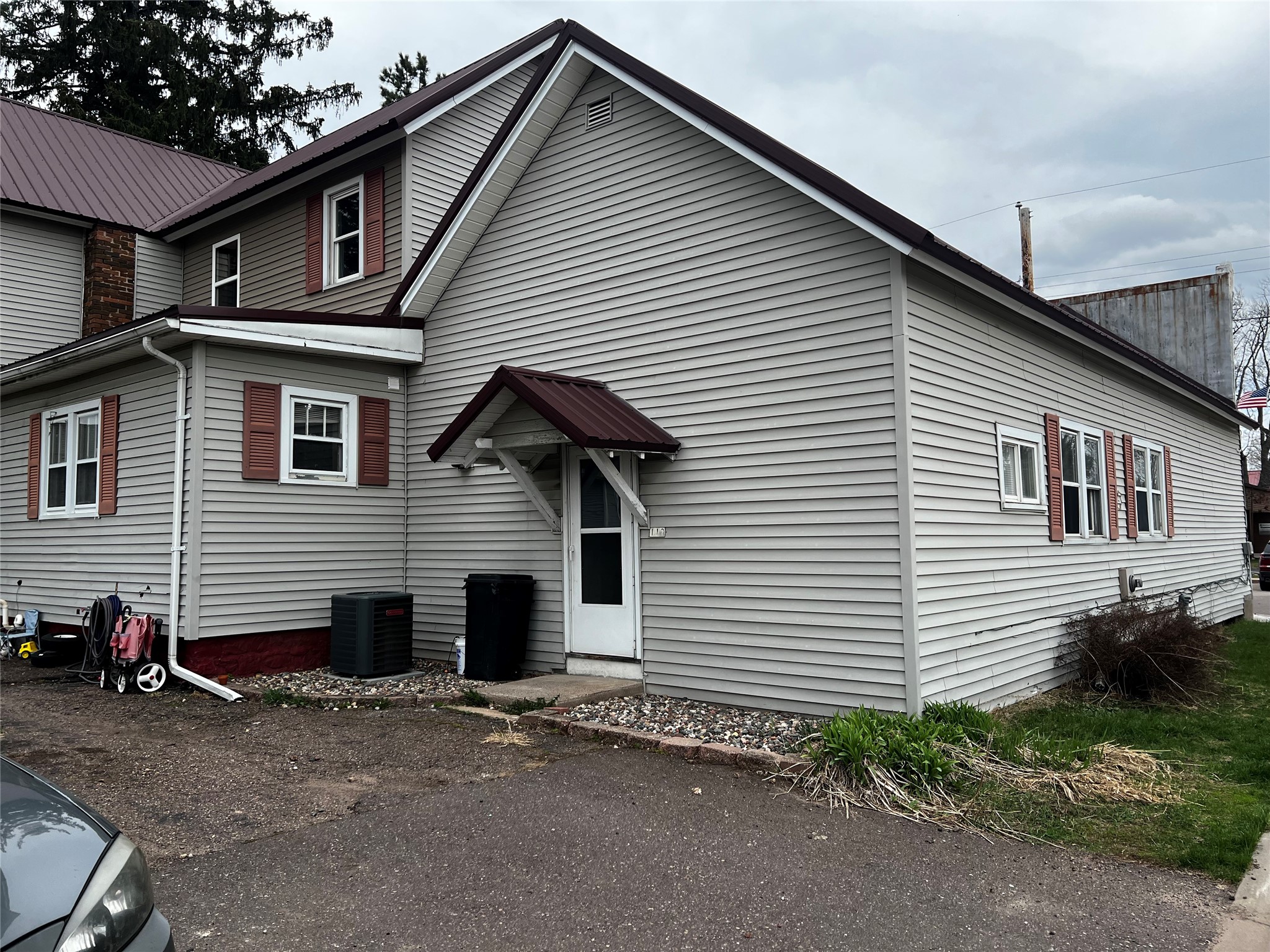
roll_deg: +0.9
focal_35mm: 26
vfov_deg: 53.1
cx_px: 635
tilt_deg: +4.2
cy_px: 476
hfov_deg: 67.3
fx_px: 954
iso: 50
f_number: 1.5
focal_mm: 5.7
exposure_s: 1/2632
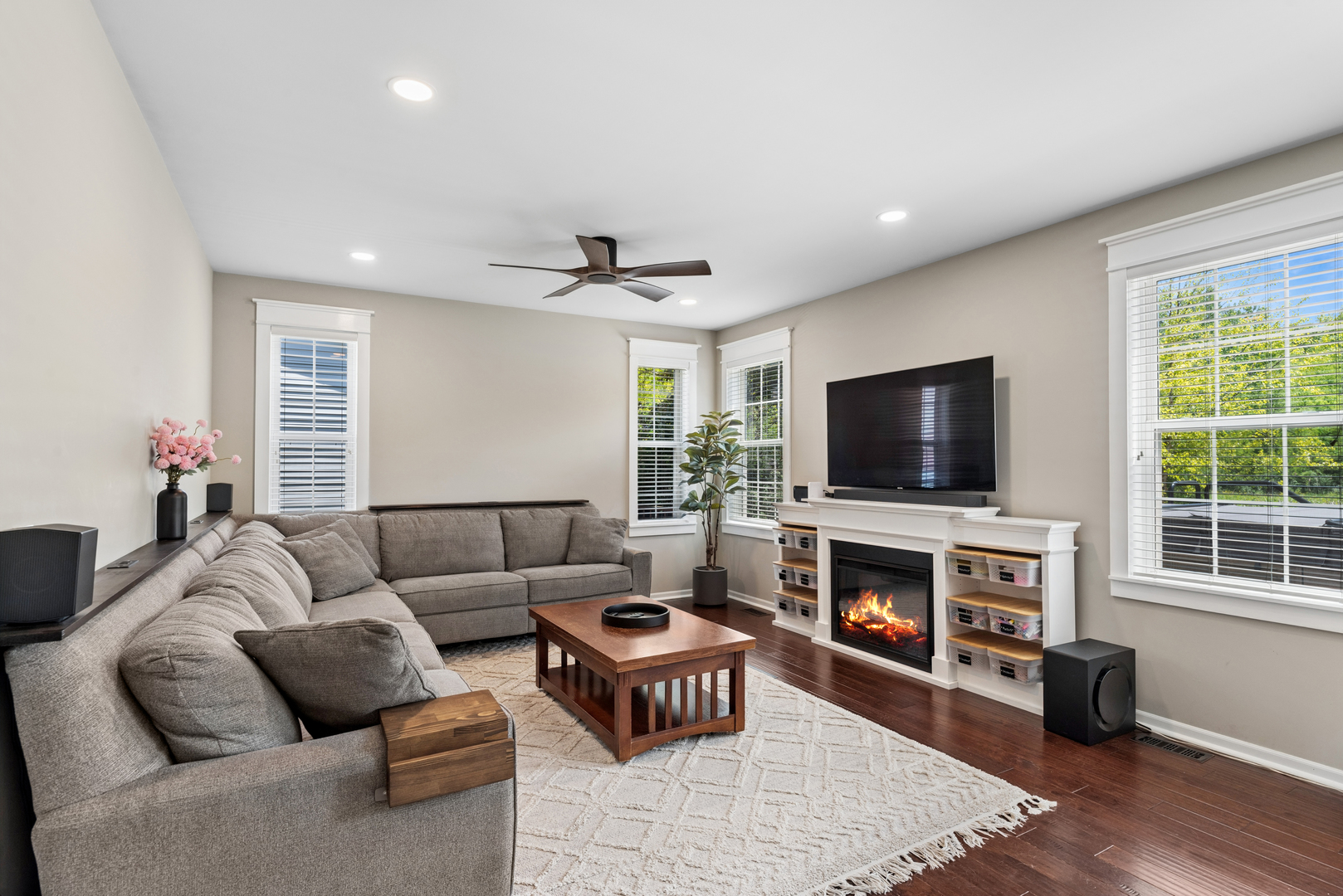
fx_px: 634
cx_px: 672
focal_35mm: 17
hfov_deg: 93.3
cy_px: 448
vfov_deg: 70.5
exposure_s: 1/20
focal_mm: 17
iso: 200
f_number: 11
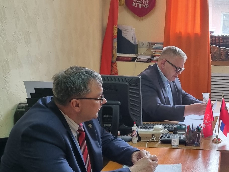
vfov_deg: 25.6
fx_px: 377
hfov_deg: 31.2
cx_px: 231
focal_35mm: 57
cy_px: 104
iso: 200
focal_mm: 5.4
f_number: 1.8
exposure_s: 1/100
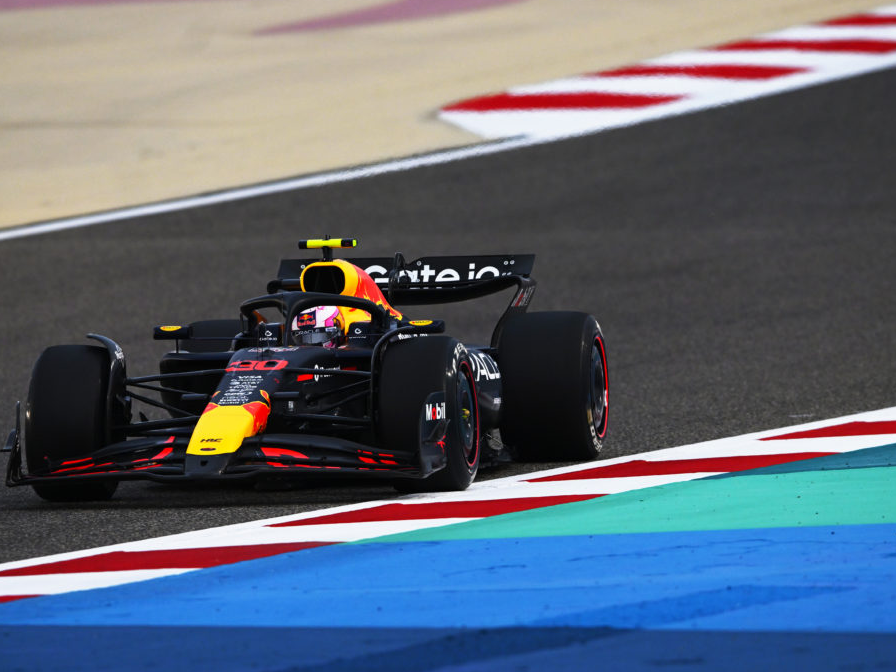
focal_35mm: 659
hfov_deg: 3.0
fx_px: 17058
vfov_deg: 2.3
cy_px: 334
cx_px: 403
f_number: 4
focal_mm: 400
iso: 1000
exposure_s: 1/2000
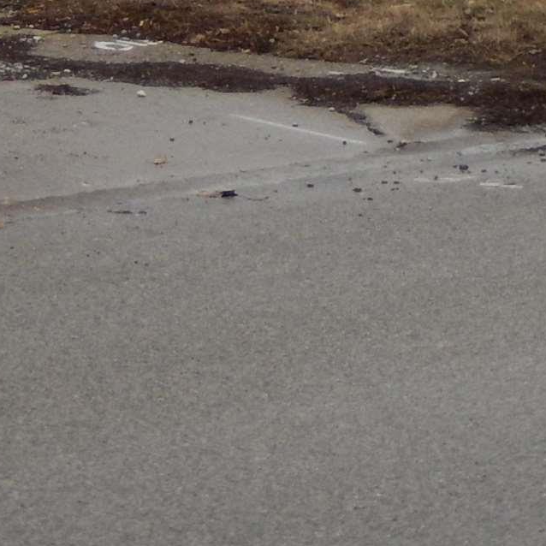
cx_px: 387
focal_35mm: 217
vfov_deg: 7.8
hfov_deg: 8.1
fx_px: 3872
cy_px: -438
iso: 140
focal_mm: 9.2
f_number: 4.5
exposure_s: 1/250
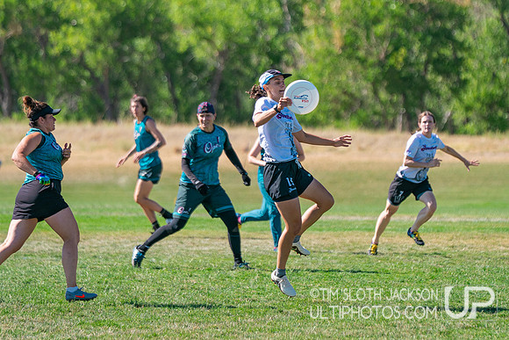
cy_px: 129
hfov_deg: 6.3
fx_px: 4627
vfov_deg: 4.2
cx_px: 328
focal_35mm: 327
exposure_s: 1/3200
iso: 400
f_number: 3.5
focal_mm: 200
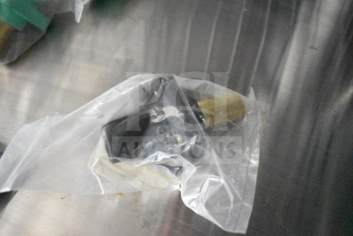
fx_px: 265
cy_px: 118
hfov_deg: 67.4
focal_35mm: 27
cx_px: 176
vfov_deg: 48.0
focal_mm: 18
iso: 20000
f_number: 3.5
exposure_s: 1/30
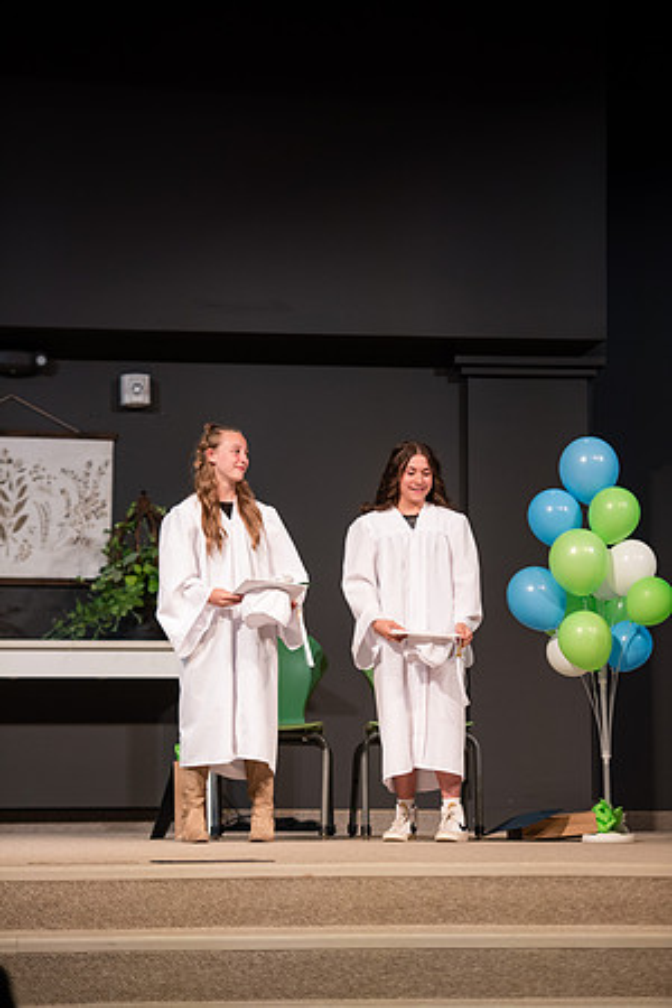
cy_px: 504
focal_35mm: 116
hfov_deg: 11.8
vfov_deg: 17.6
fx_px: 3248
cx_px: 336
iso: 800
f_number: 2.8
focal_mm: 116
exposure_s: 1/250
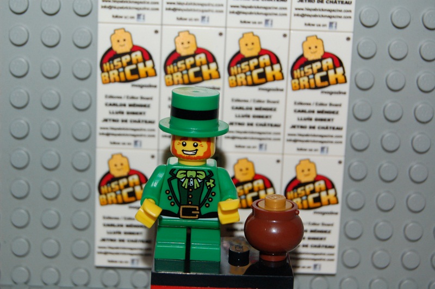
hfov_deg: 24.6
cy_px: 144
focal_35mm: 82
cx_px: 218
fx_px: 996
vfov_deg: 16.5
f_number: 5.6
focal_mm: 55
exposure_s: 1/60
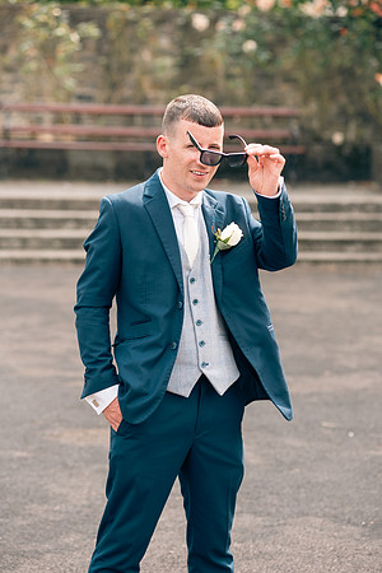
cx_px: 191
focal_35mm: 120
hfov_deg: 11.4
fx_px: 1910
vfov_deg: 17.1
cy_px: 286
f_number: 3.5
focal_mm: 120
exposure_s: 1/250
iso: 80
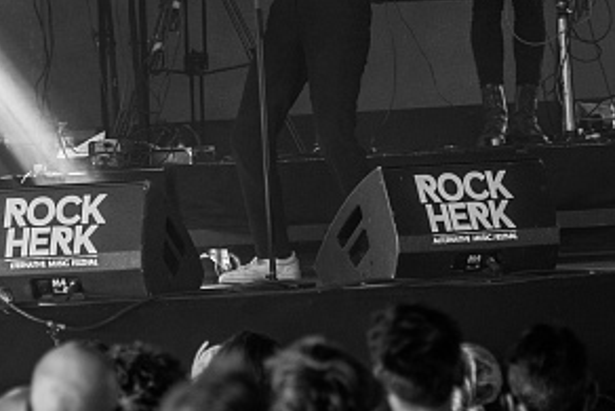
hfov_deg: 5.0
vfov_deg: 3.3
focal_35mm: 414
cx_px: 337
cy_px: -44
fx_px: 7076
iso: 320
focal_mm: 112
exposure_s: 1/100
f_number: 2.8
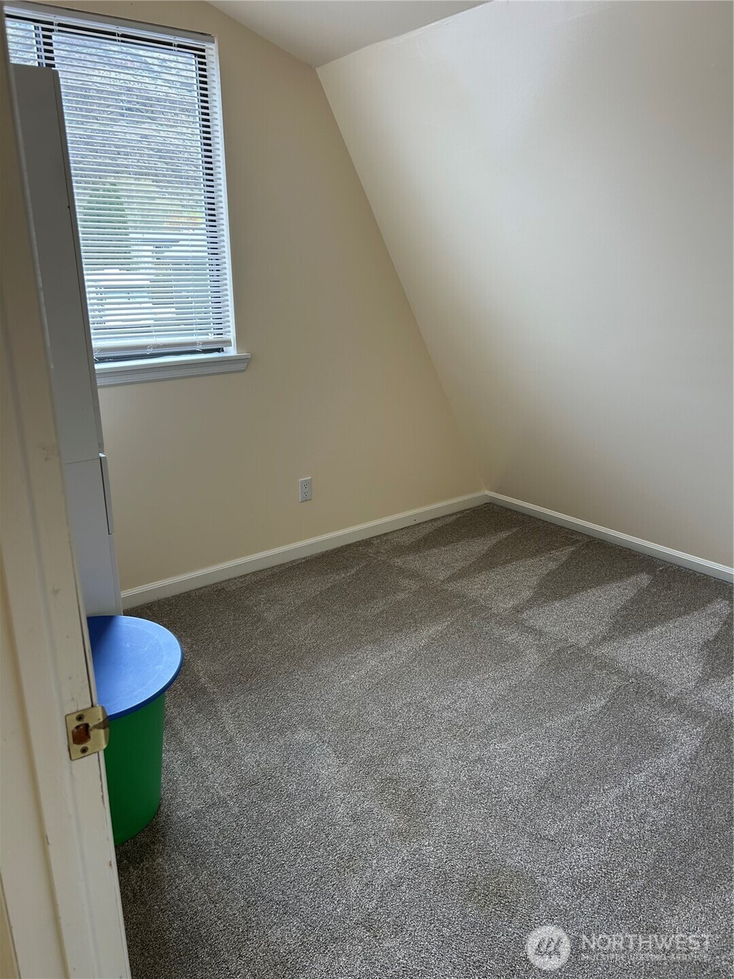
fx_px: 735
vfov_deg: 67.3
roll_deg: +0.1
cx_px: 367
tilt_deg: -16.5
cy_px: 490
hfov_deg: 53.1
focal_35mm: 26
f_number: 1.5
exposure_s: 1/163
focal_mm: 5.7
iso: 64
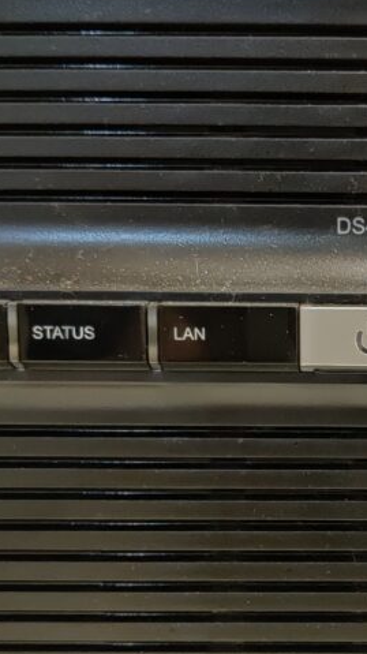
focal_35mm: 57
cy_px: 444
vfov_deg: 36.2
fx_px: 987
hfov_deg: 20.5
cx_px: 357
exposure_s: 1/7
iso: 6400
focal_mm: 4.75
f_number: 1.75
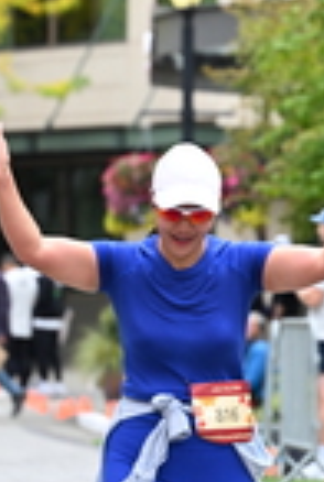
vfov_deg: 5.8
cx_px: 269
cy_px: 83
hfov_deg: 3.9
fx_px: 4796
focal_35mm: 357
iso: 640
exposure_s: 1/2000
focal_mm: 95
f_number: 2.8
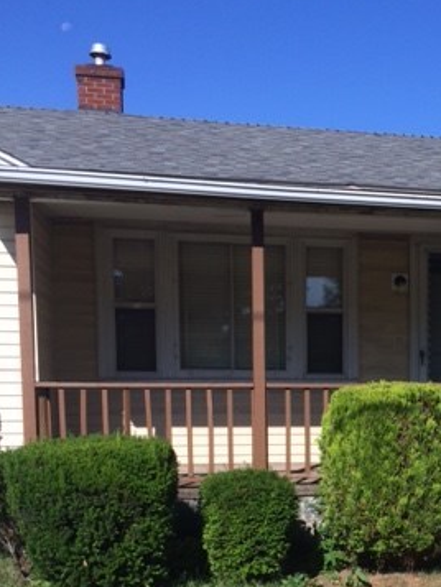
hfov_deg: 27.1
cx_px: 392
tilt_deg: -4.7
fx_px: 883
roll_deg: +1.0
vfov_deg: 35.8
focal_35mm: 52
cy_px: 455
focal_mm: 4.15
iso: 32
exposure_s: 1/2160
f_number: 2.2
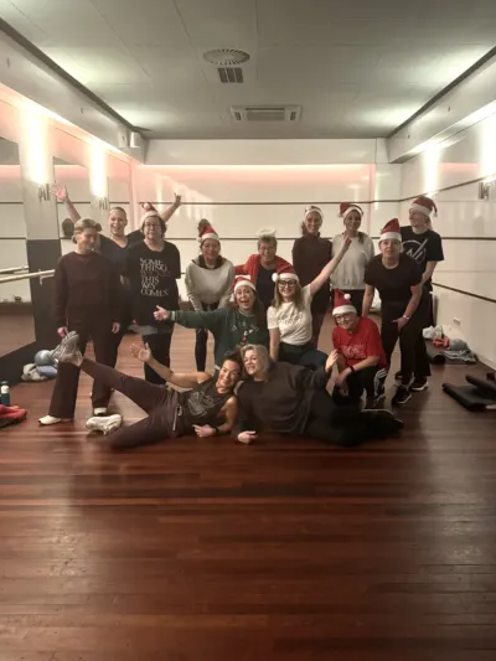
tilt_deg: -10.1
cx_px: 270
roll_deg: +0.7
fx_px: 516
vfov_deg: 65.3
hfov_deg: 51.3
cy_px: 329
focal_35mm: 27
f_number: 1.78
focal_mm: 6.76
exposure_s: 1/27
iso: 1250
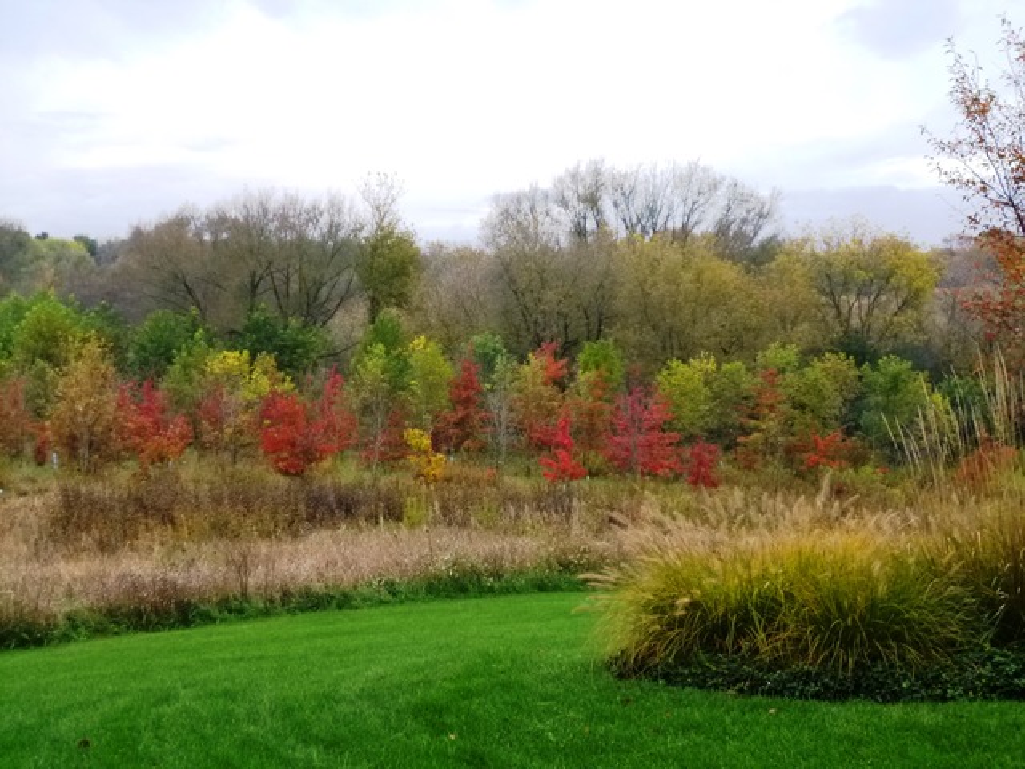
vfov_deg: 29.1
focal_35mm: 50
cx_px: 512
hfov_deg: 38.2
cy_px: 384
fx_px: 1481
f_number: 3.6
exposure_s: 1/80
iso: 250
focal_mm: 8.9
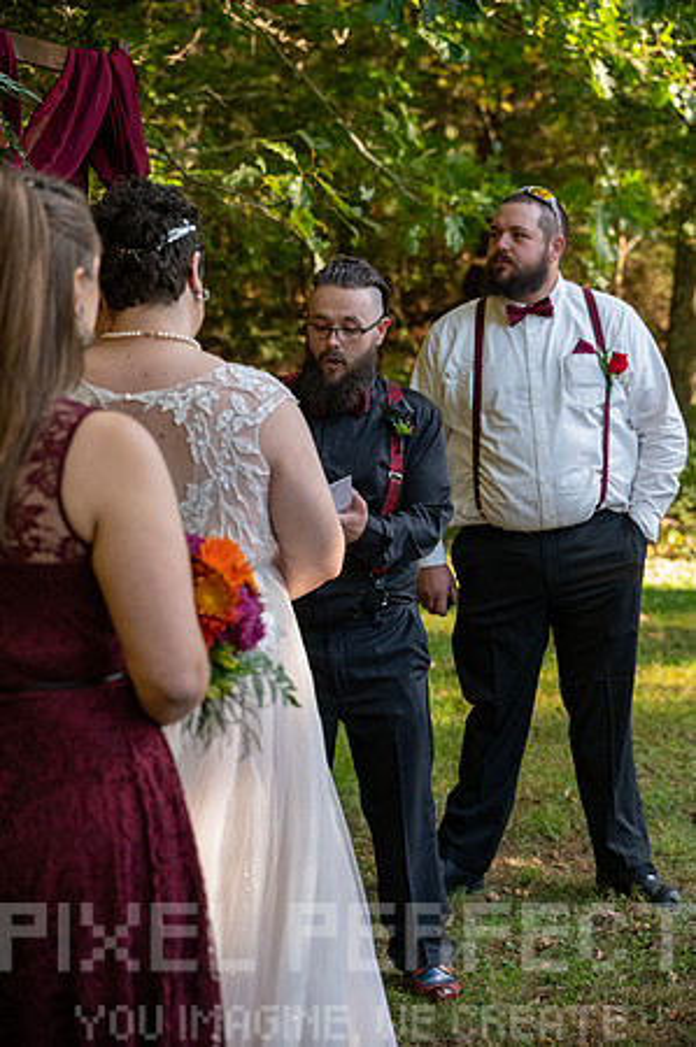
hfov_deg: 18.1
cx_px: 348
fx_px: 2180
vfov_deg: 27.0
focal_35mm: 75
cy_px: 524
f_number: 4
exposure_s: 1/5000
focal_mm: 75
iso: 6400
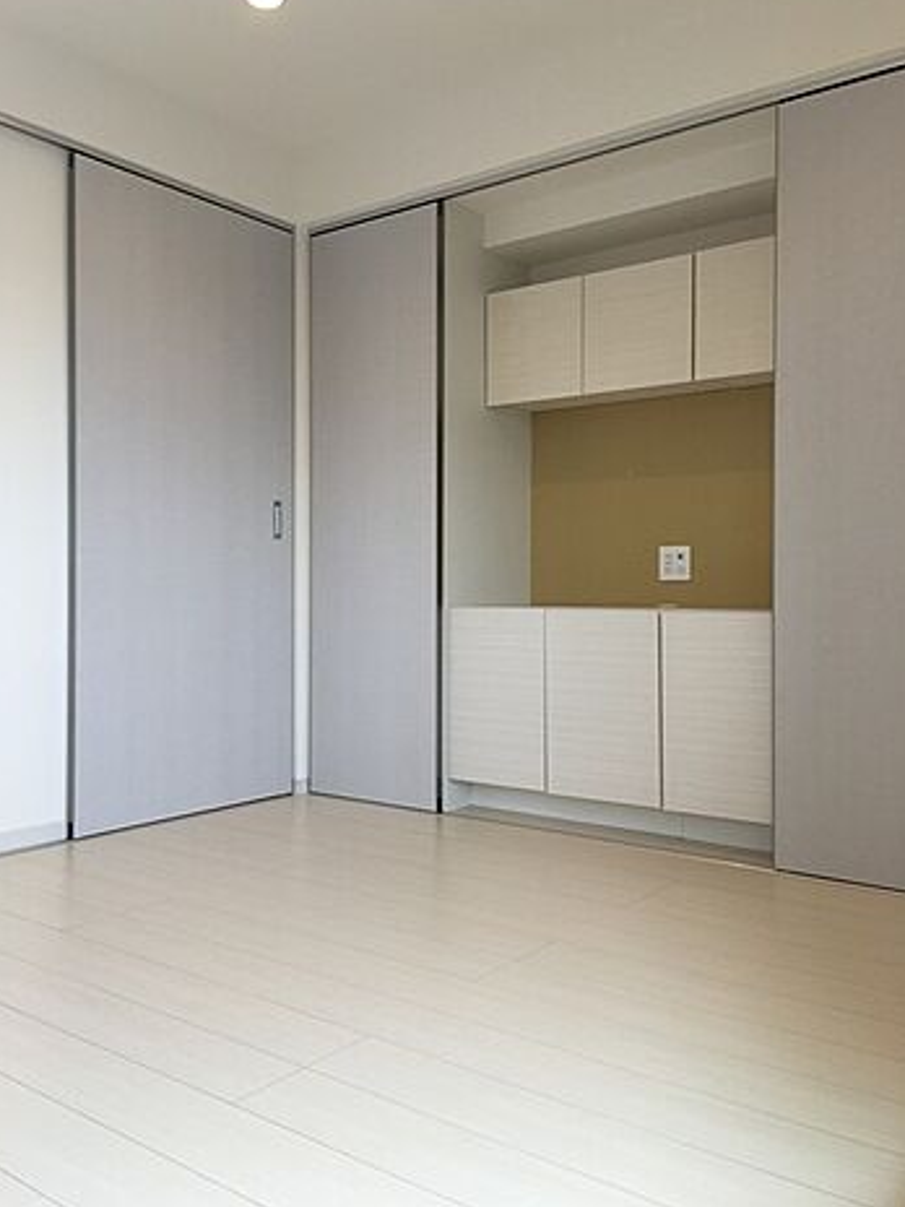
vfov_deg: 60.0
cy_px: 588
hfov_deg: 46.8
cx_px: 447
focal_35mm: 30
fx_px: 1046
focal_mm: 4.15
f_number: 2.2
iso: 25
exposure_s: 1/60
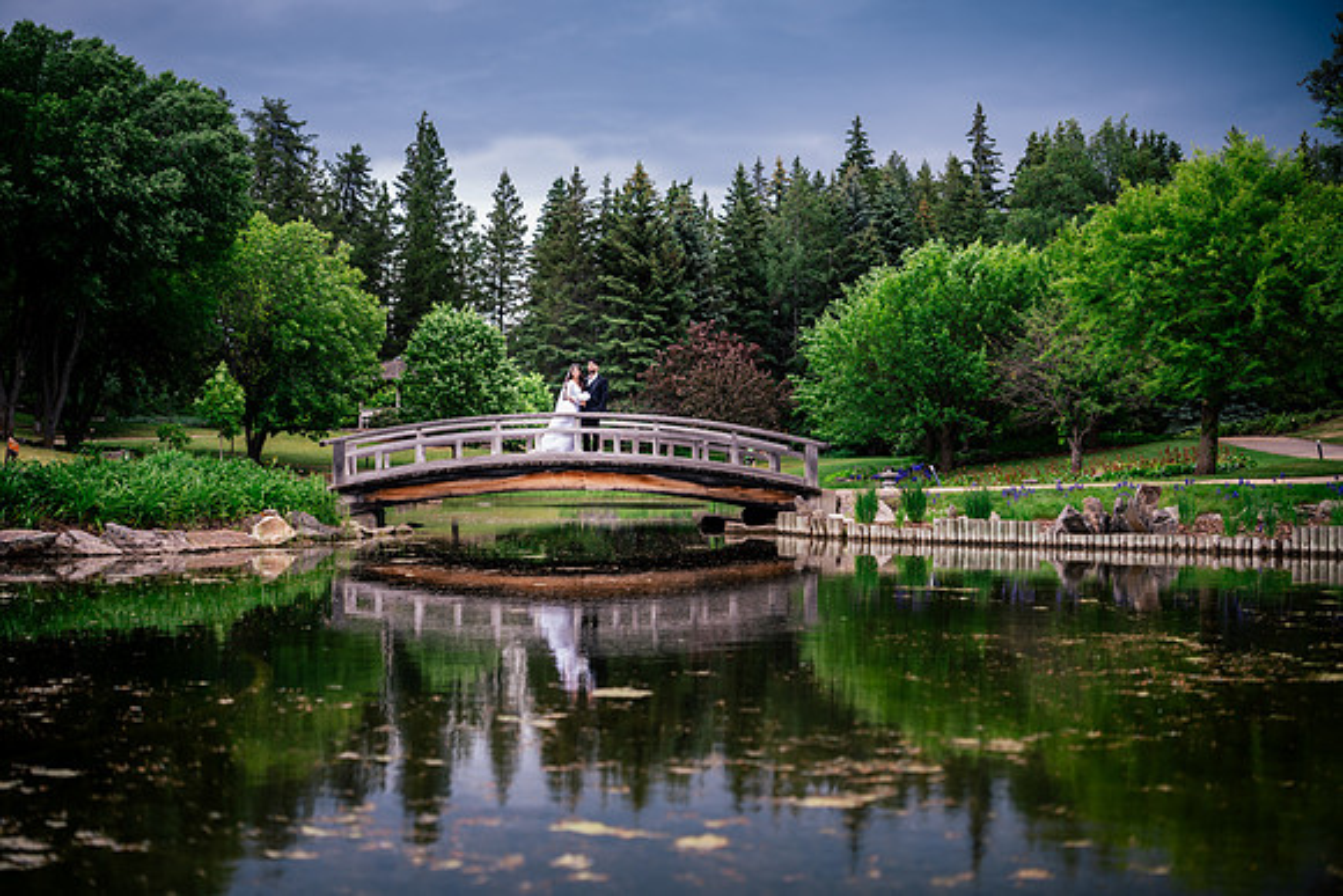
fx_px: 1866
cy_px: 448
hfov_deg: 39.6
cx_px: 672
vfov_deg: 27.0
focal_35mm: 50
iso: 64
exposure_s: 1/200
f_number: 2
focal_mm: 50
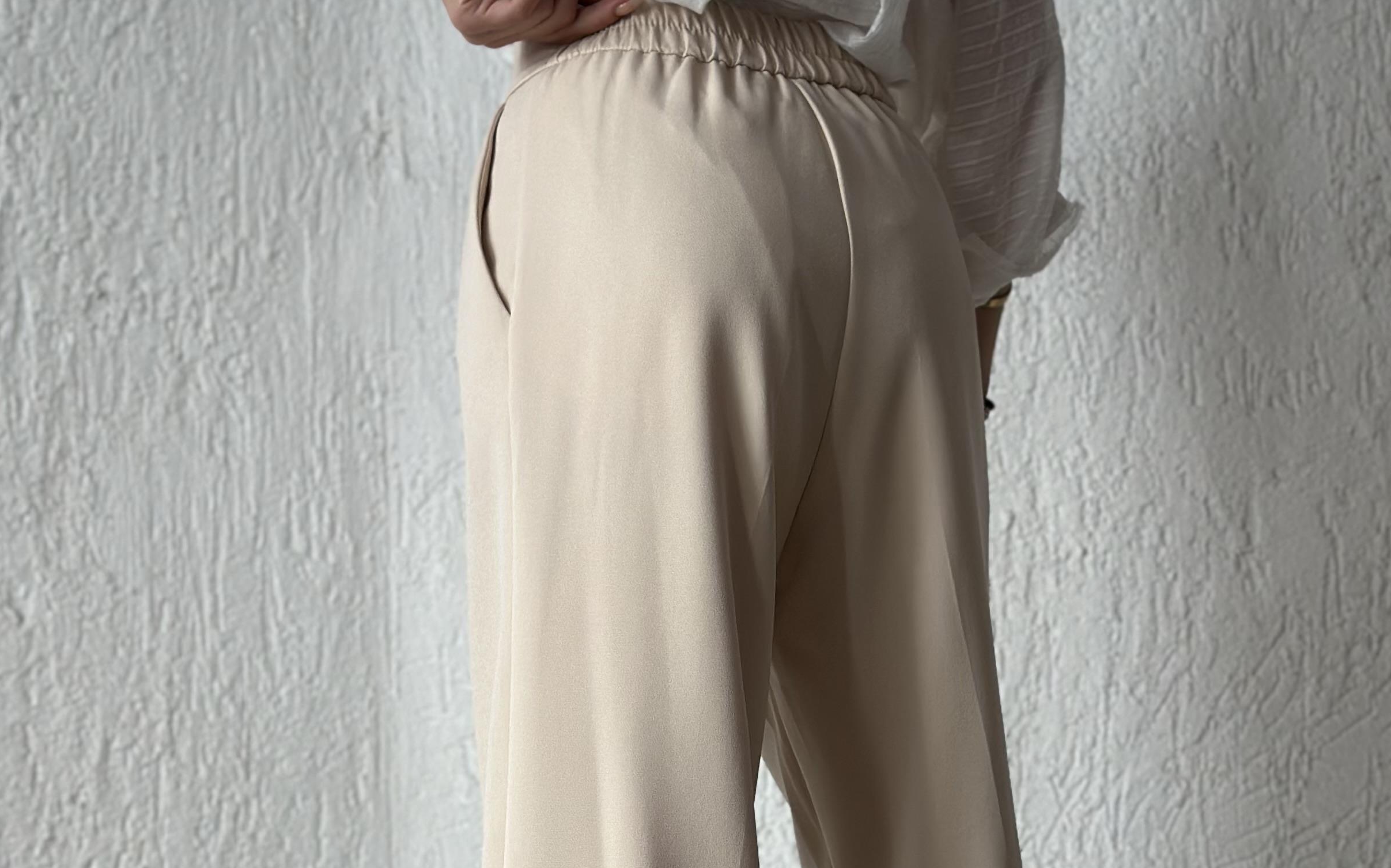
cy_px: 782
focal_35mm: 85
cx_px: 841
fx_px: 3222
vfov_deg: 15.2
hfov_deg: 24.3
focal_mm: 6.86
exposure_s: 1/206
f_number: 1.78
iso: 80
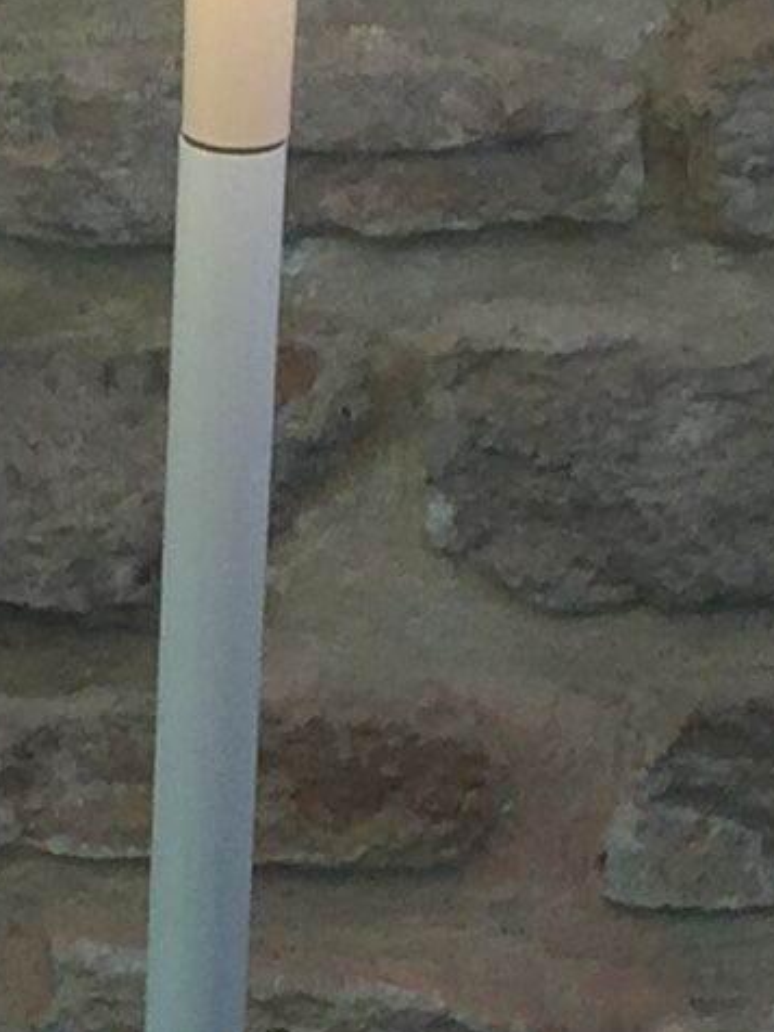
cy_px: 577
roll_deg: -2.6
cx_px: 93
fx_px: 5933
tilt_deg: -24.9
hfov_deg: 7.4
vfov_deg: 9.9
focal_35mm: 199
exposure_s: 1/100
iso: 50
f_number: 2.2
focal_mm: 4.15
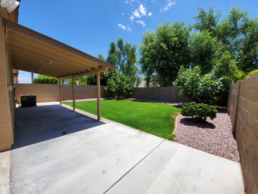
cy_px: 97
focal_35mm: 13
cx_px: 129
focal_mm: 1.8
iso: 50
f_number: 2.2
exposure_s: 1/1261
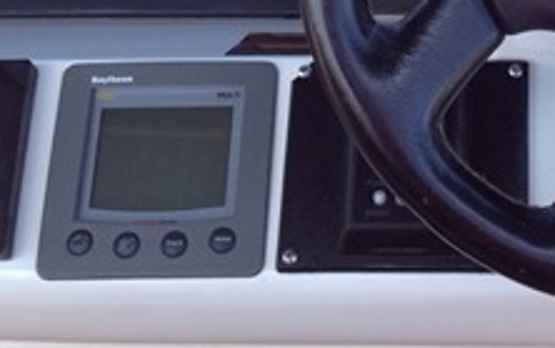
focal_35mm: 107
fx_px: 1619
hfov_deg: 19.2
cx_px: 482
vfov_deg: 11.9
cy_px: -115
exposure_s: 1/264
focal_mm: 4.28
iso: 50
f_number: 2.4
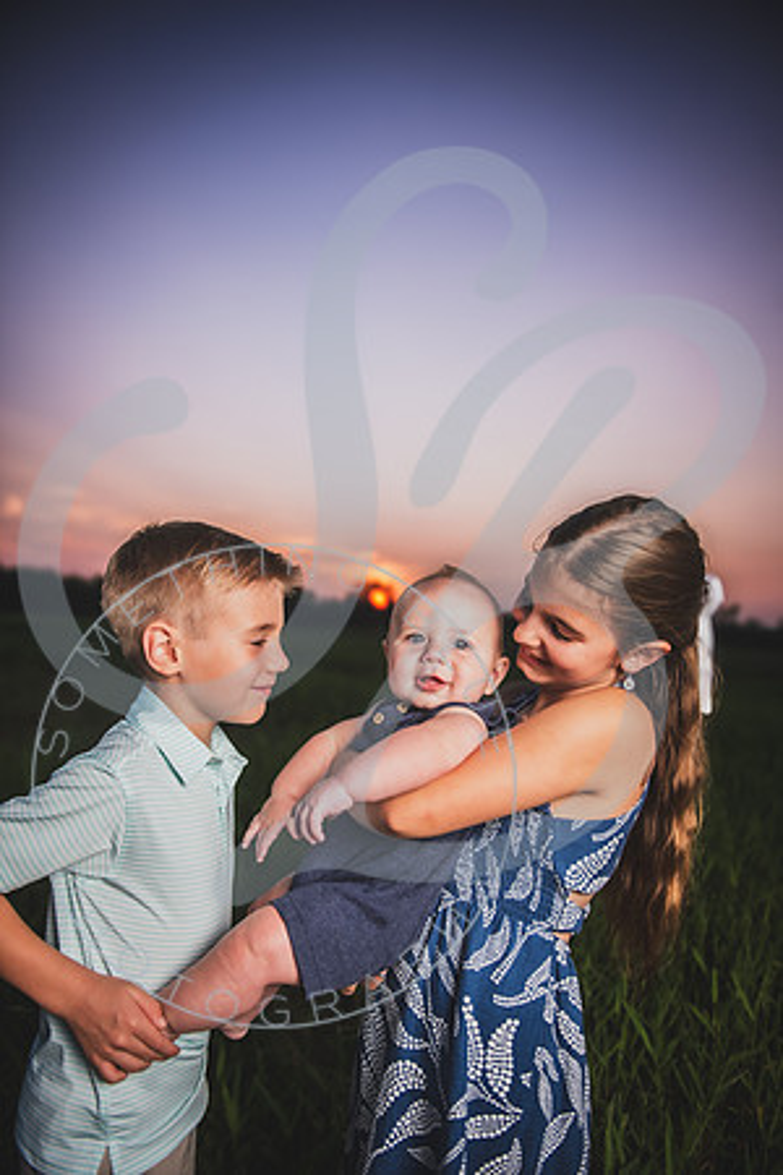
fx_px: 848
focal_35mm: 26
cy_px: 588
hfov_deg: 49.6
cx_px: 392
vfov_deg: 69.4
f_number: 2.8
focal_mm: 26
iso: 200
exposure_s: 1/1000
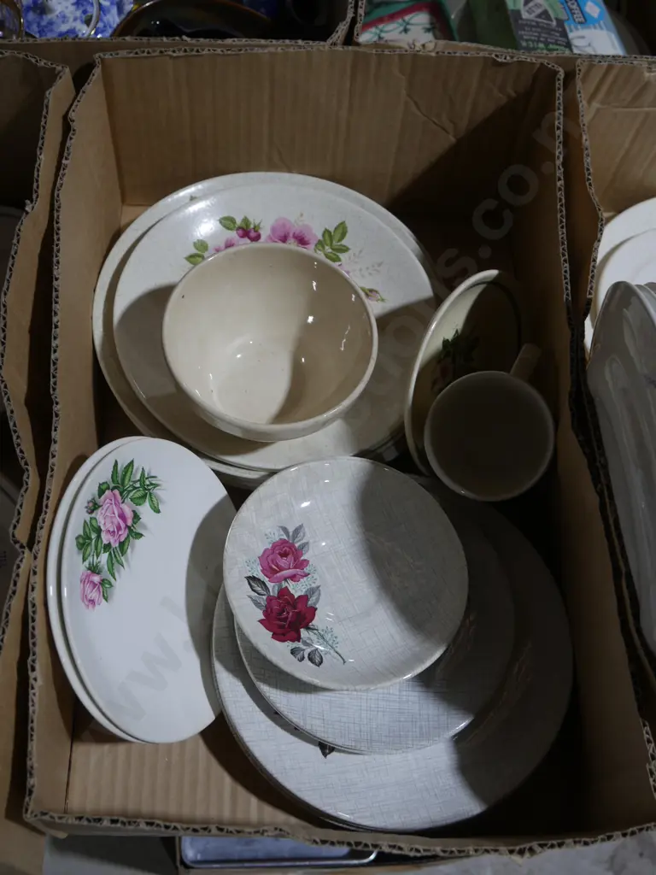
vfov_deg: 46.8
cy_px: 438
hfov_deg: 36.0
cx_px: 328
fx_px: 1011
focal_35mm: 40
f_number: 4.4
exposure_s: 1/100
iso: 200
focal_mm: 20
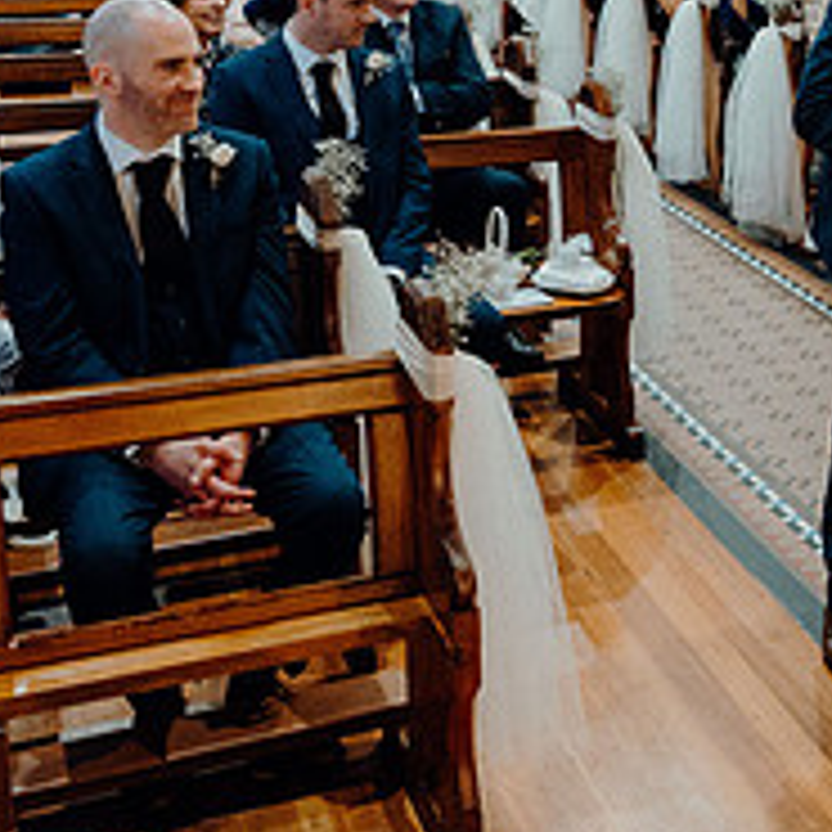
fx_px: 1740
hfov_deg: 25.0
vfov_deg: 26.1
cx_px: 913
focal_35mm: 64
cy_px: 110
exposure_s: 1/160
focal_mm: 24
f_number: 3.2
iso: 2500
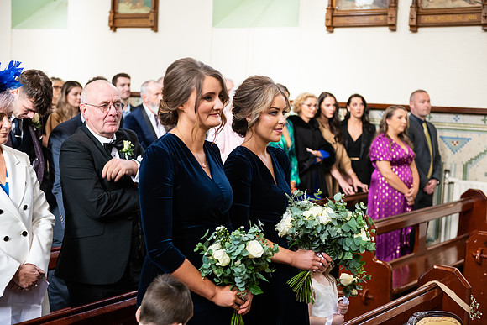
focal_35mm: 56
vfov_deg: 24.2
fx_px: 758
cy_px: 162
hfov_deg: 35.6
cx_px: 244
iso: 800
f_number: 3.5
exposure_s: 1/125
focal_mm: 56
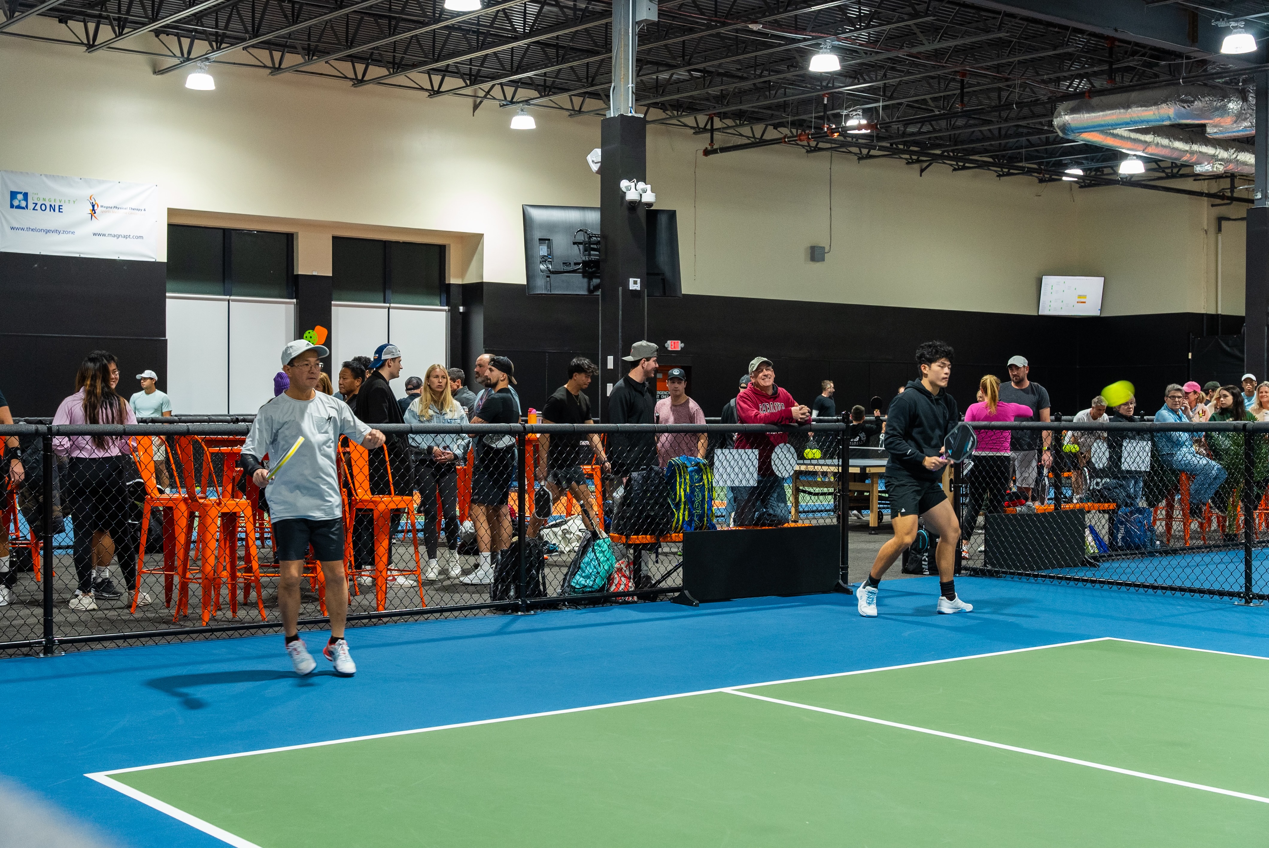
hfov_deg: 42.3
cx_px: 634
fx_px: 1640
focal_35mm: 46
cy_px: 424
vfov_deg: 29.0
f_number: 5
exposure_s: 1/160
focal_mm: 46.5
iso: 3200
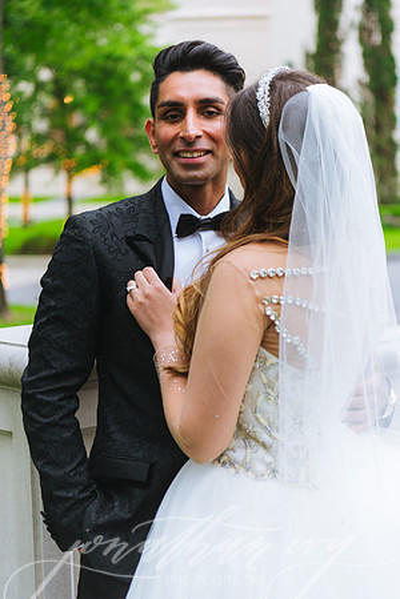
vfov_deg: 28.8
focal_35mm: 70
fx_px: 1167
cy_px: 300
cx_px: 200
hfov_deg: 19.5
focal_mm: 70
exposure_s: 1/125
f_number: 2.8
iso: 320
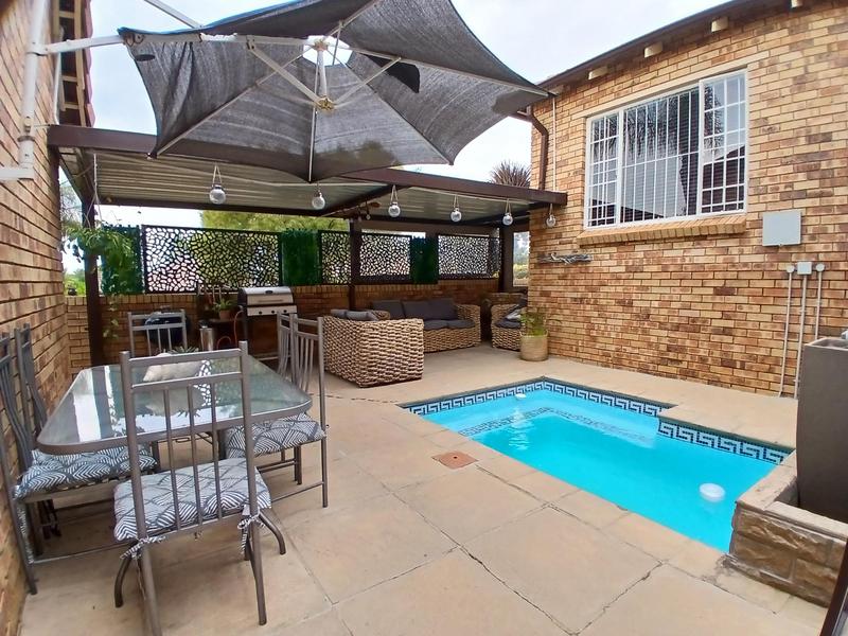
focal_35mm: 17
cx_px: 424
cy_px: 318
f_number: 2.2
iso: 64
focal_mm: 1.4
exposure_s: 1/100
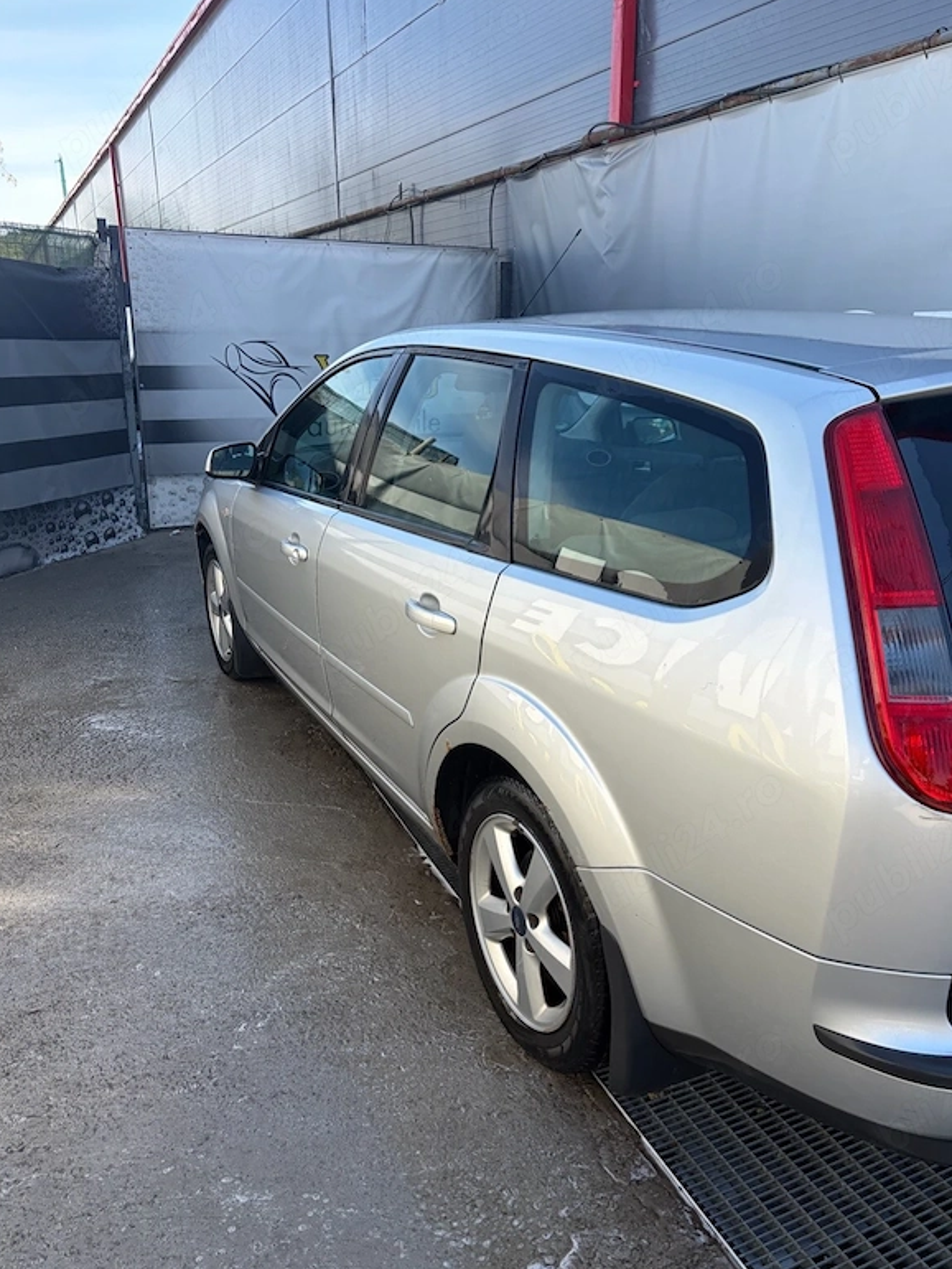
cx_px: 486
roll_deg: +0.5
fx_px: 990
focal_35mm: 27
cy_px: 636
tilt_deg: -16.7
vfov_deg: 65.3
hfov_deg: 51.4
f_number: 1.6
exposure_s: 1/716
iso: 50
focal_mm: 5.96
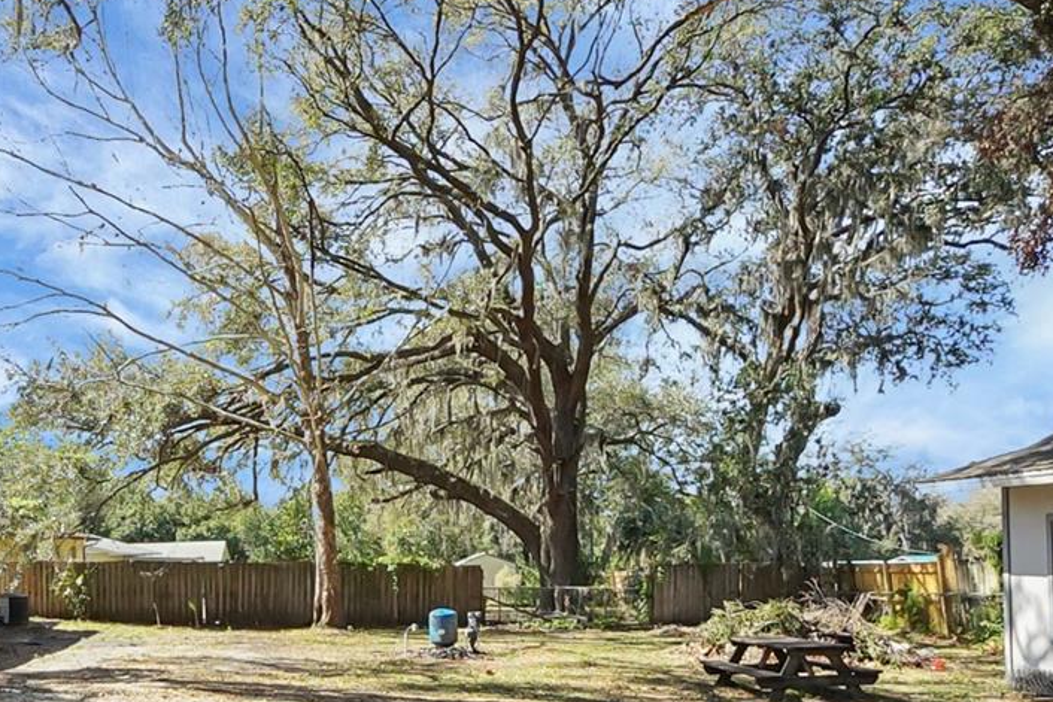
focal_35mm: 34
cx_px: 373
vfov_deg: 37.8
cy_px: 534
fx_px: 995
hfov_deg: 54.9
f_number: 7.1
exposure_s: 1/800
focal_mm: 10
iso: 1000
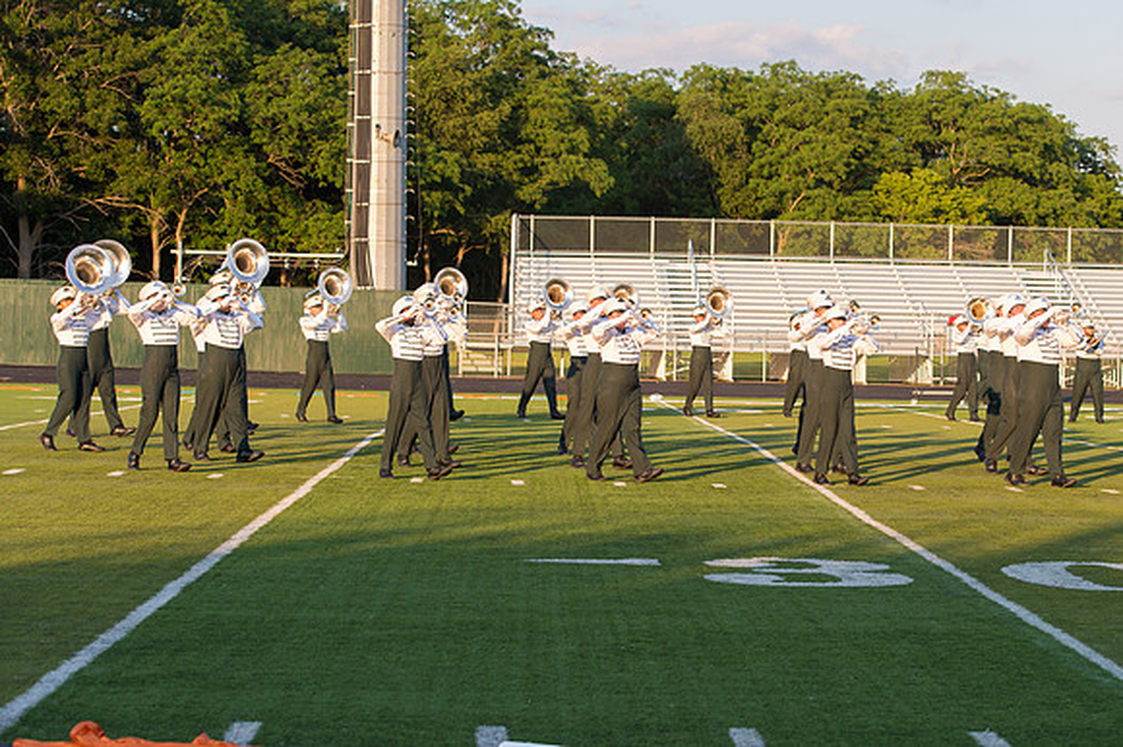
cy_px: 373
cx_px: 702
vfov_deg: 15.6
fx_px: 2734
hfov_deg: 23.2
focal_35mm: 88
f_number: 5
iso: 250
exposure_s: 1/640
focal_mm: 70
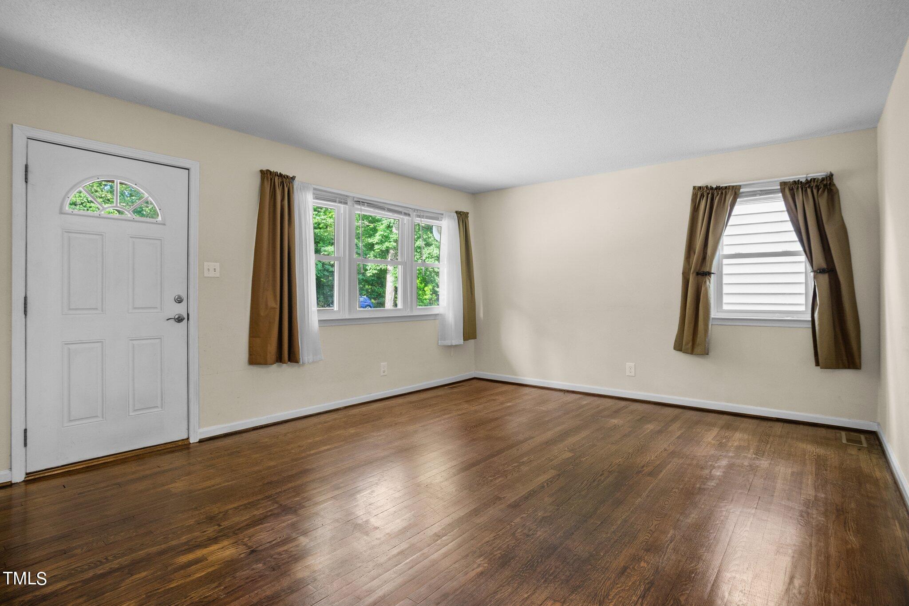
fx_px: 429
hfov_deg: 93.3
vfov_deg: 70.4
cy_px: 303
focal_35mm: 17
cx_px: 454
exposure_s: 1/2.5
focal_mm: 17
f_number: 8
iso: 400
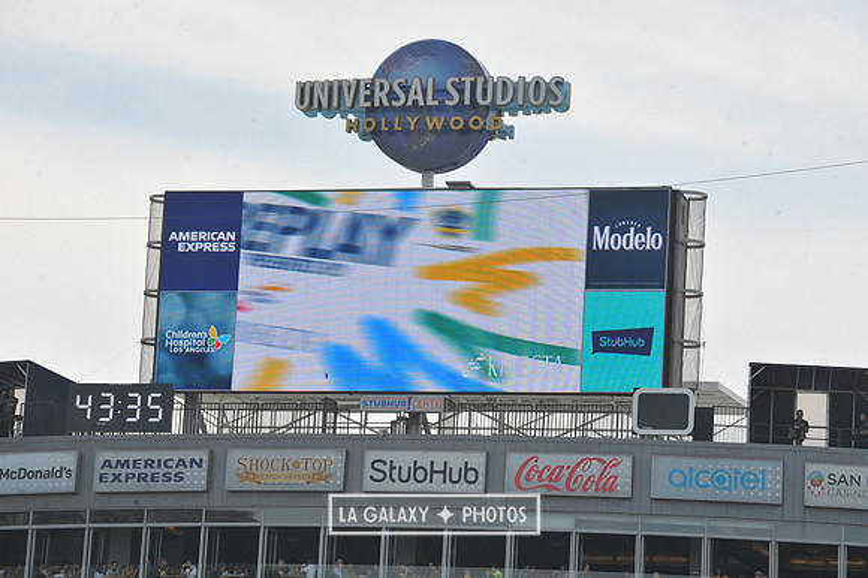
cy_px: 289
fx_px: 4217
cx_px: 434
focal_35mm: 175
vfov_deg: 7.8
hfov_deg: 11.8
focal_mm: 175
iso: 320
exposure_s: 1/500
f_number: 11
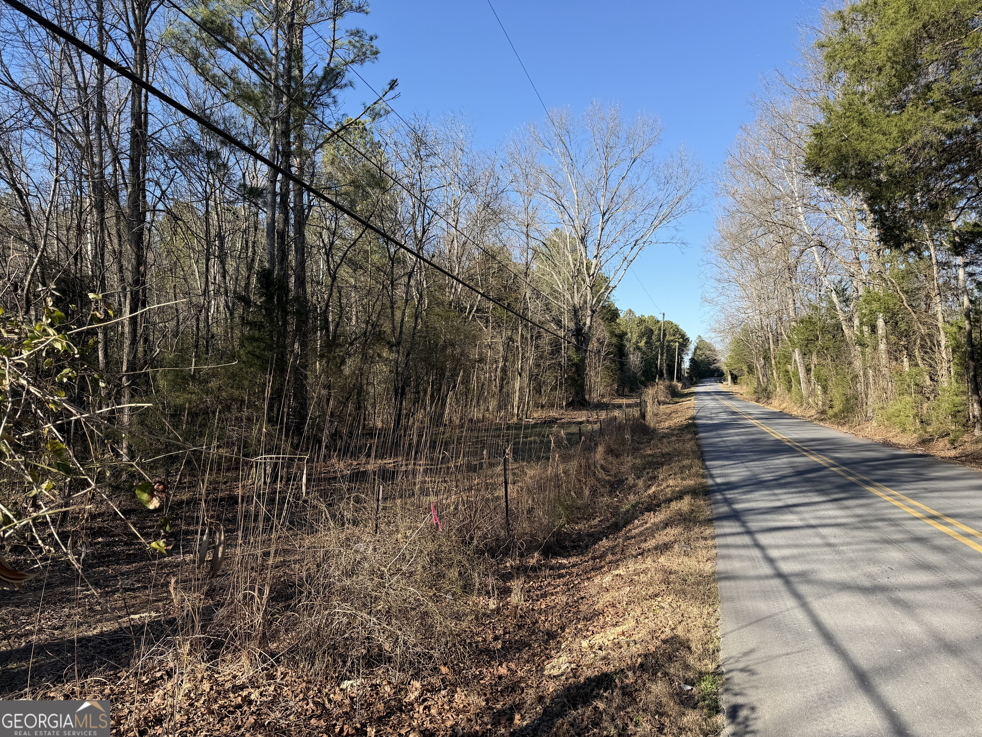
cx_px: 491
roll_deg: +0.0
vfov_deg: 56.8
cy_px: 368
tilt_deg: +1.3
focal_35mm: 24
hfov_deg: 71.6
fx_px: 681
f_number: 1.78
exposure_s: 1/2053
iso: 80
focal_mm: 6.76
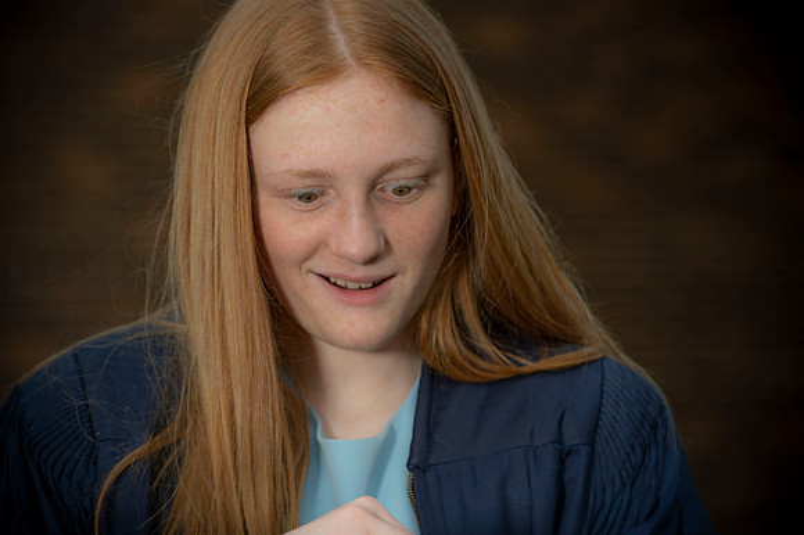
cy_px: 268
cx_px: 402
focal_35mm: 190
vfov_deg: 7.2
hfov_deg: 10.8
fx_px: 4241
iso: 80
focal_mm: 190
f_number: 6.3
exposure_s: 1/250
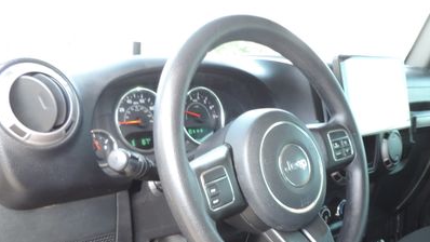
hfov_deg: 47.8
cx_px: 274
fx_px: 479
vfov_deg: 27.7
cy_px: 198
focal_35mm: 42
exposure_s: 1/30
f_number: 3
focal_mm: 4.3
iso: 200
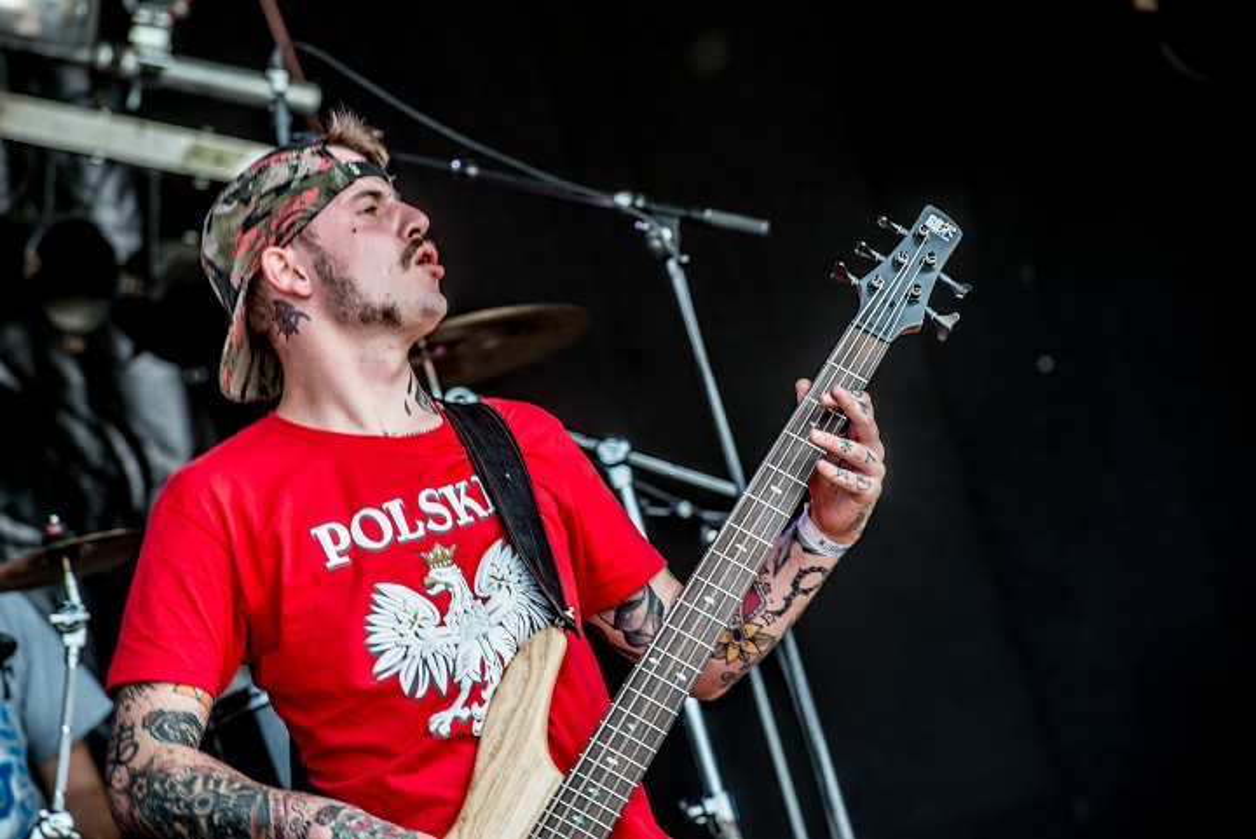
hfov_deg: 10.3
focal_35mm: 200
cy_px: 420
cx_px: 628
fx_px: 6982
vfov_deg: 6.9
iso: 80
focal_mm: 200
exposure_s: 1/100
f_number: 5.6
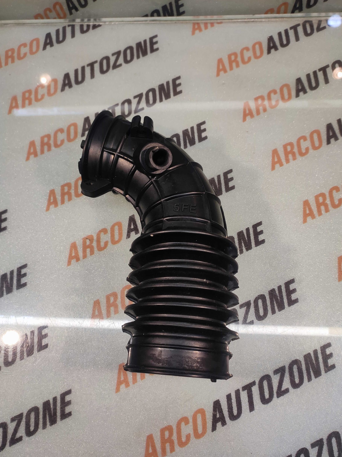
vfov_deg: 87.7
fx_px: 237
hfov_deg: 71.5
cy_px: 239
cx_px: 168
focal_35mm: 18
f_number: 1.79
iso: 180
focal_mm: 4.74
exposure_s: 1/50
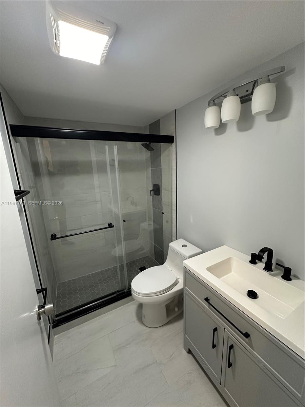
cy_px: 204
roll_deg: +1.8
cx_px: 152
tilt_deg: -12.3
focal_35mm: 14
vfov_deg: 102.1
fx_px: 164
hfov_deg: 85.7
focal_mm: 2.22
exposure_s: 1/60
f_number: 2.2
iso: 250
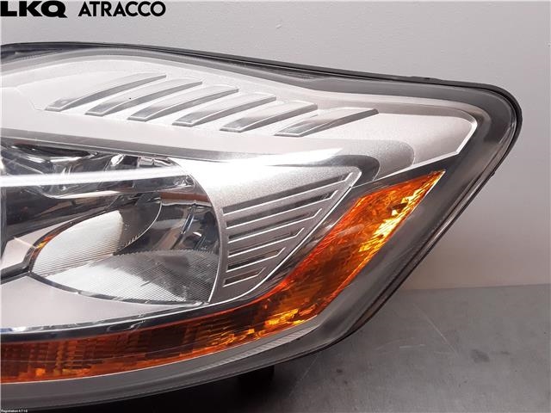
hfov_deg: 63.4
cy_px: 206
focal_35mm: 28
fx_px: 446
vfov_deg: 49.7
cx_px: 276
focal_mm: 2.91
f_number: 1.9
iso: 100
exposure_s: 1/185
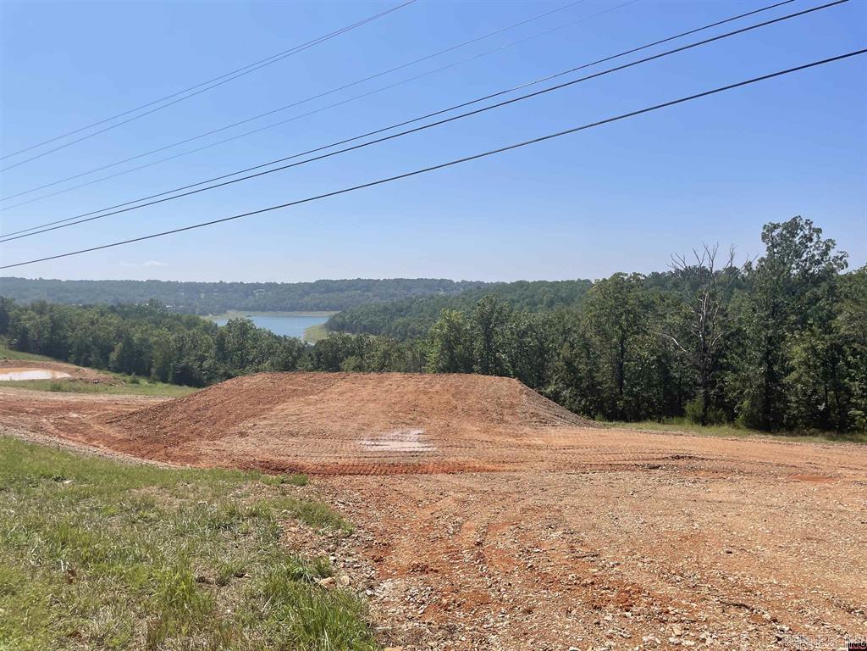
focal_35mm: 26
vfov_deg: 53.1
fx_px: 651
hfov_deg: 67.3
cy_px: 326
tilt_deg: -3.1
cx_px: 434
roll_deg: +1.6
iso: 32
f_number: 1.6
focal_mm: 4.2
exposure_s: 1/5814
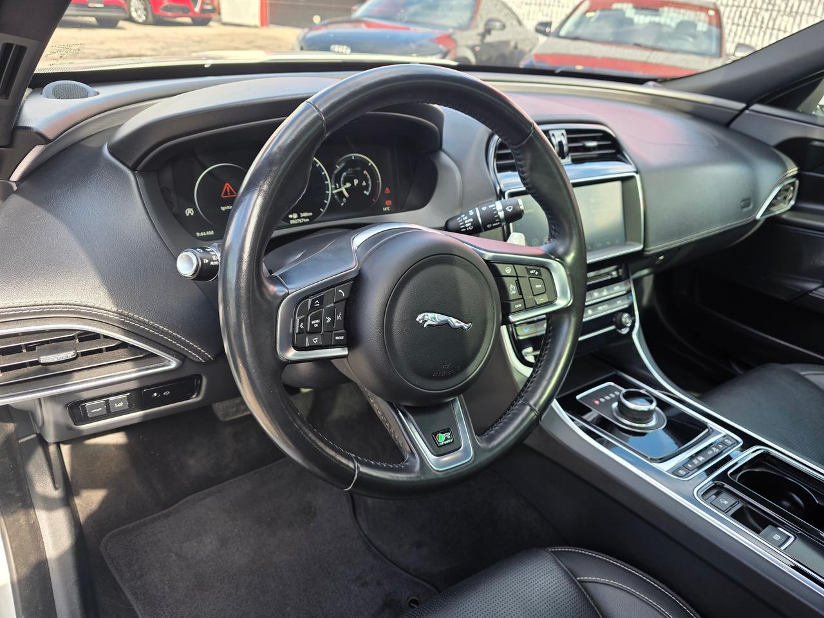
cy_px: 309
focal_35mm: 23
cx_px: 412
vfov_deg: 58.9
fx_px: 547
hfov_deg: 73.9
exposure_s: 1/120
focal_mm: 6.3
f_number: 1.7
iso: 25
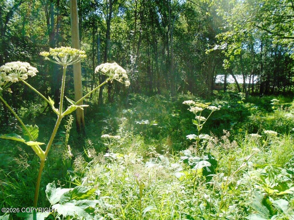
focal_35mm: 26
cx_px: 147
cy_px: 110
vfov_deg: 53.1
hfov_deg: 67.3
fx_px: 221
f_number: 3.2
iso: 100
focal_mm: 4.6
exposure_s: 1/250
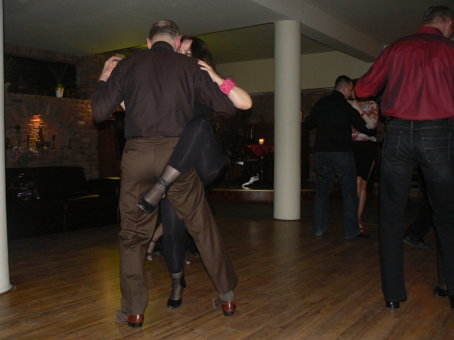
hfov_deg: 51.4
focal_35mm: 36
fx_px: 472
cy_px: 170
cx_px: 227
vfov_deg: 39.7
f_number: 2.8
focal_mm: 6
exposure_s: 1/30
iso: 160
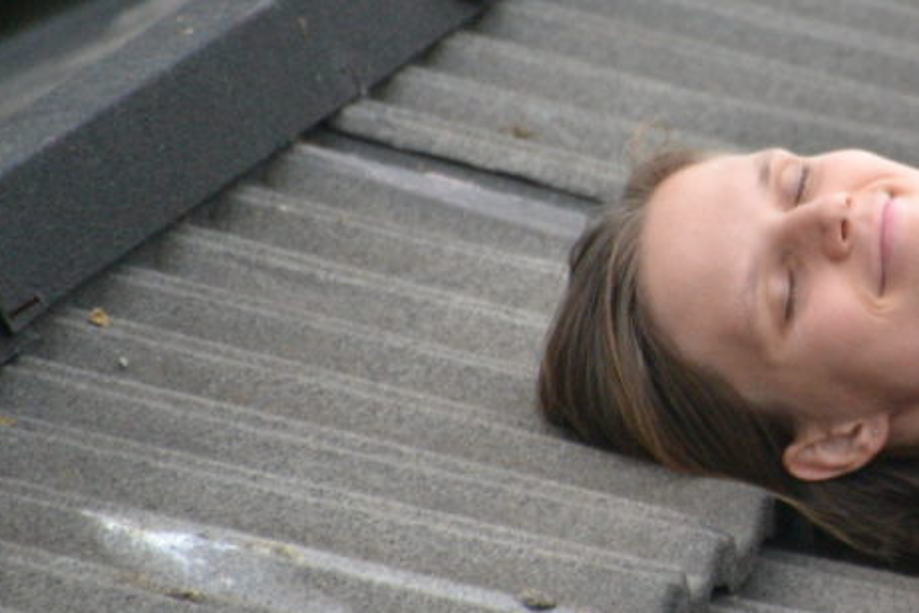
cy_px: 234
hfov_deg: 2.3
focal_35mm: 898
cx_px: 1005
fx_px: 22922
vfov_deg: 1.5
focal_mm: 270
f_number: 6.3
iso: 3200
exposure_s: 1/500
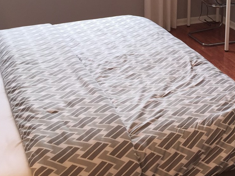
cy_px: -8
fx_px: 421
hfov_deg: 30.0
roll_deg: -2.7
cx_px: 207
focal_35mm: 62
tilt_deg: -15.6
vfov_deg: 22.6
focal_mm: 4.15
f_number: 2.2
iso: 40
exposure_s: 1/60
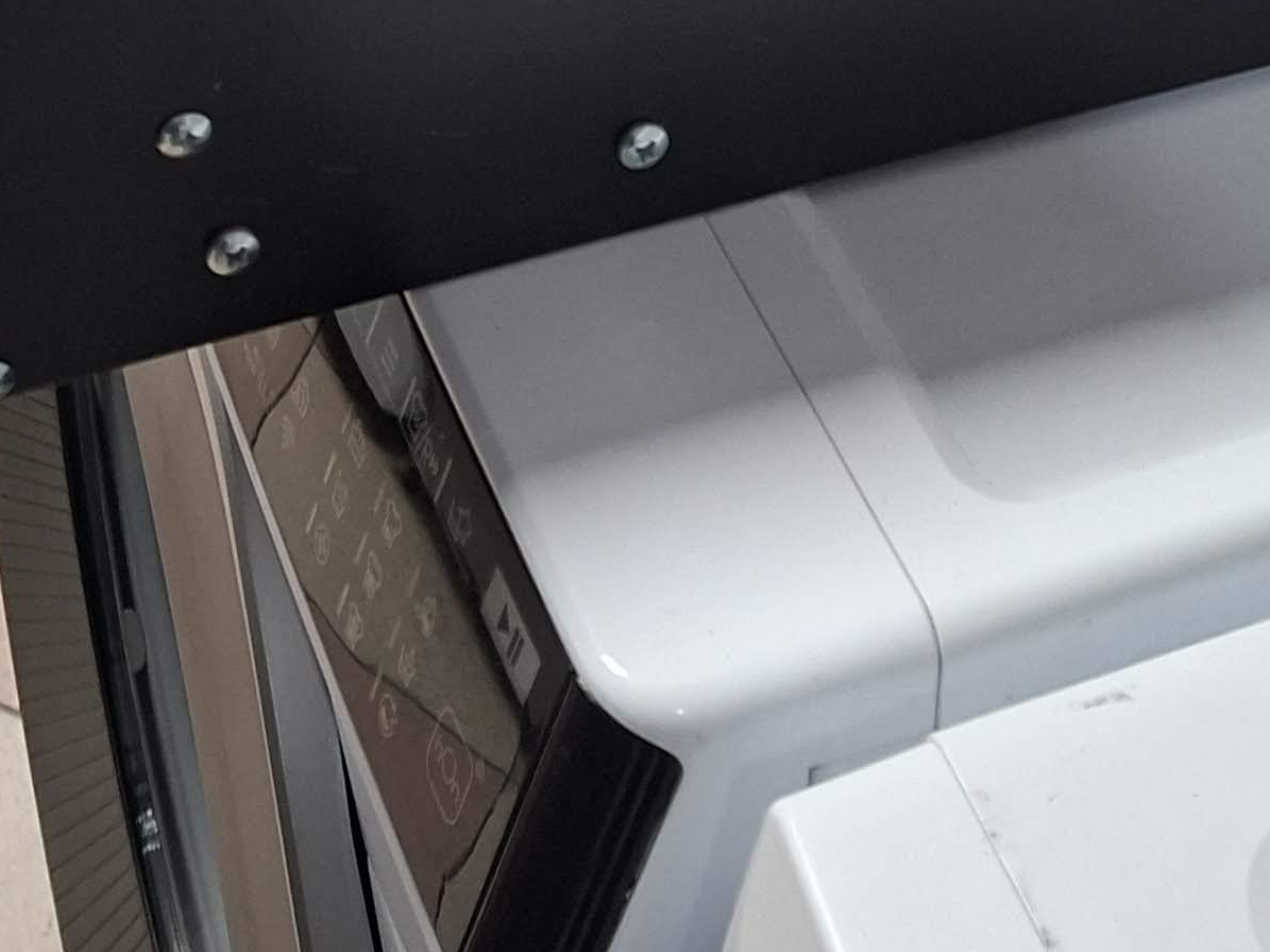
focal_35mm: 77
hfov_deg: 25.2
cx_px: 851
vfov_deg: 17.0
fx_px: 2825
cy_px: -546
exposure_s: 1/33
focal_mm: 5.54
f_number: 1.8
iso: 250
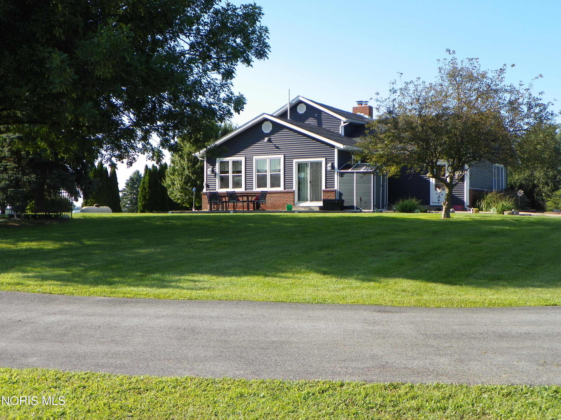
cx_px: 280
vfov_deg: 32.9
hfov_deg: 42.9
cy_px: 210
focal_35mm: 44
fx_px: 713
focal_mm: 7.9
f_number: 3.2
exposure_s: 1/400
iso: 64
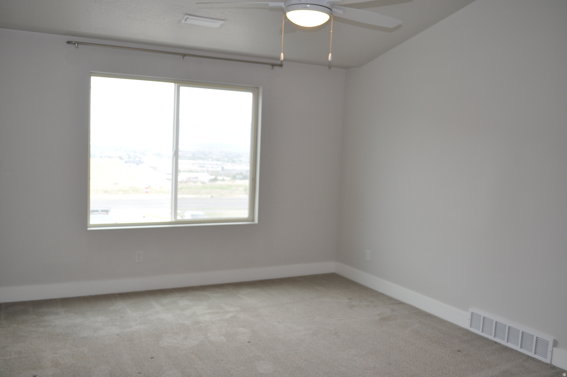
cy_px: 188
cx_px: 284
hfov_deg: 57.3
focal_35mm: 33
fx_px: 519
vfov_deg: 39.9
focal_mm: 22
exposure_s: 1/125
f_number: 3.8
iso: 400
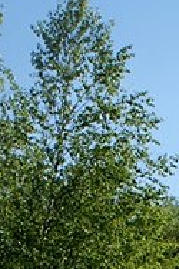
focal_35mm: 187
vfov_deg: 10.6
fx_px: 1397
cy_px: 409
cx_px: 252
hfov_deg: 7.2
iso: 100
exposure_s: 1/250
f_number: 9
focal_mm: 26
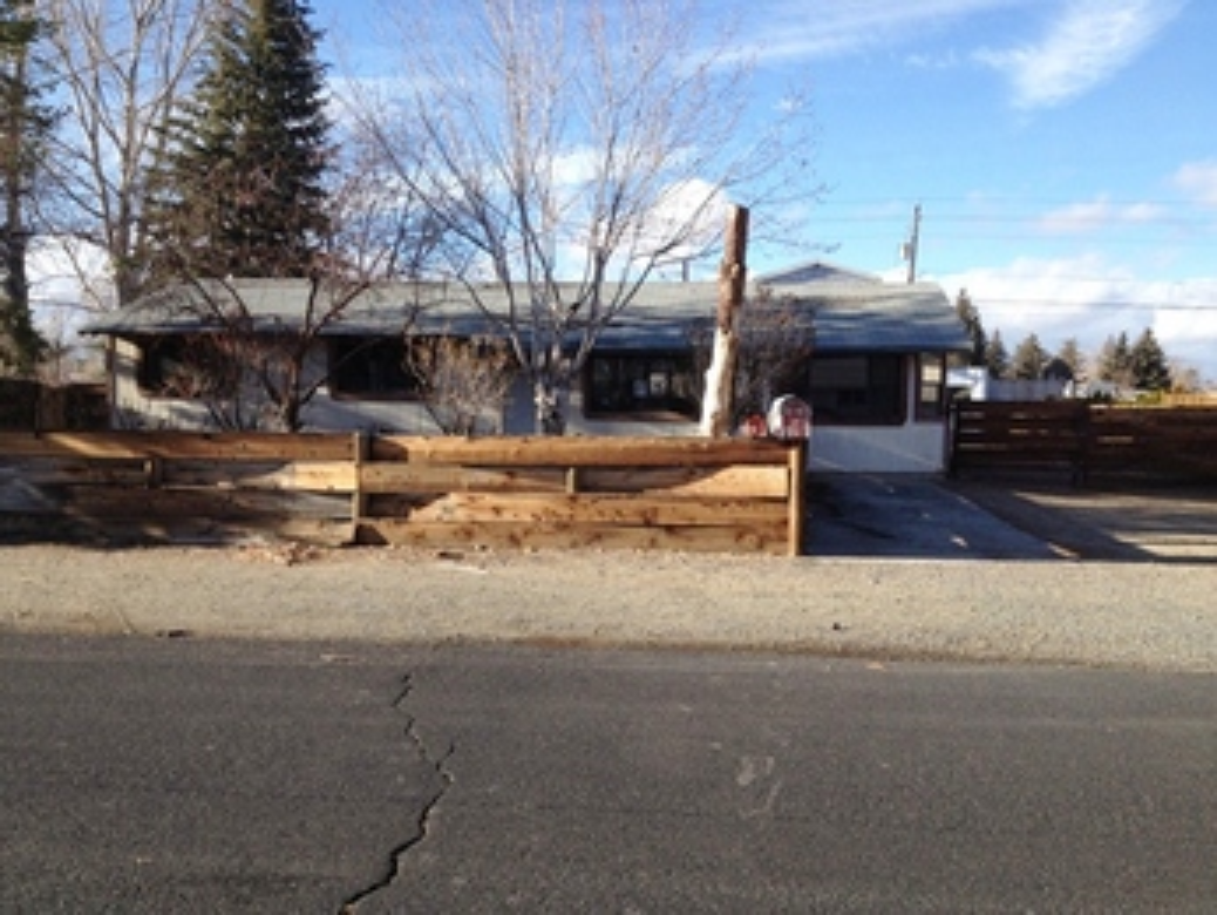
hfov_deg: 52.6
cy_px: 458
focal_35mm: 35
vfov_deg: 40.7
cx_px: 608
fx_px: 1231
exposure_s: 1/905
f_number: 2.4
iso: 50
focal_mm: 4.28
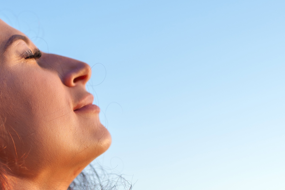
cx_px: 151
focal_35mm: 90
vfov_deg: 15.2
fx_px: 712
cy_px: 109
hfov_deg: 22.6
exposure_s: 1/1250
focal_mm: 35
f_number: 1.8
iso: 100
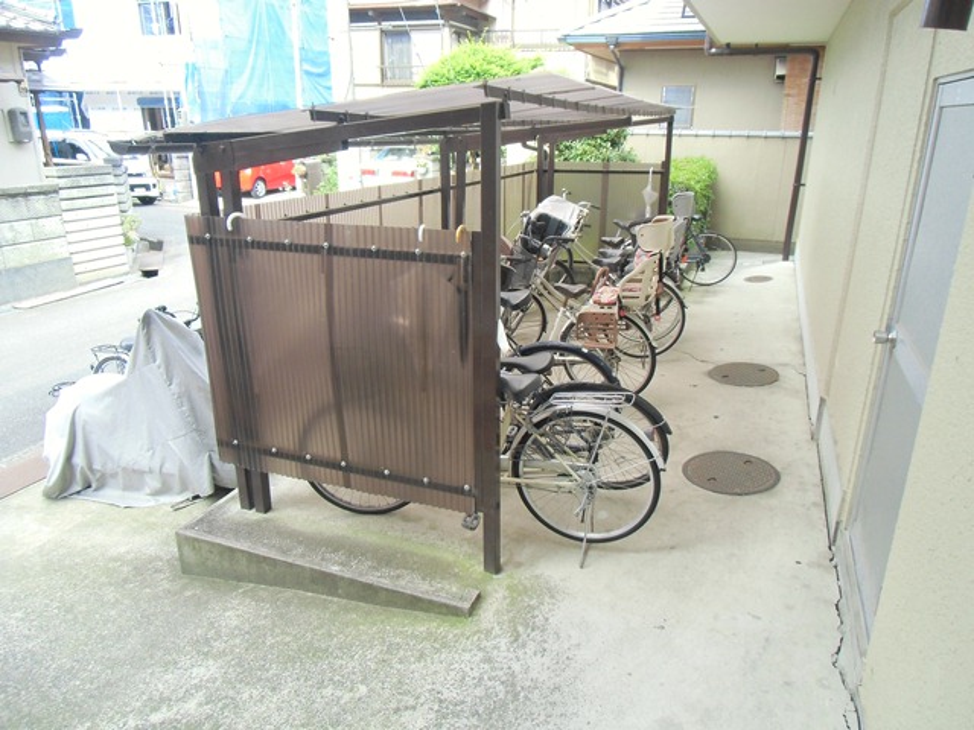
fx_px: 675
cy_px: 365
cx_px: 487
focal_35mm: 24
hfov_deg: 71.6
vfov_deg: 56.8
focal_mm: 4.24
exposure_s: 1/80
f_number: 3
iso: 100
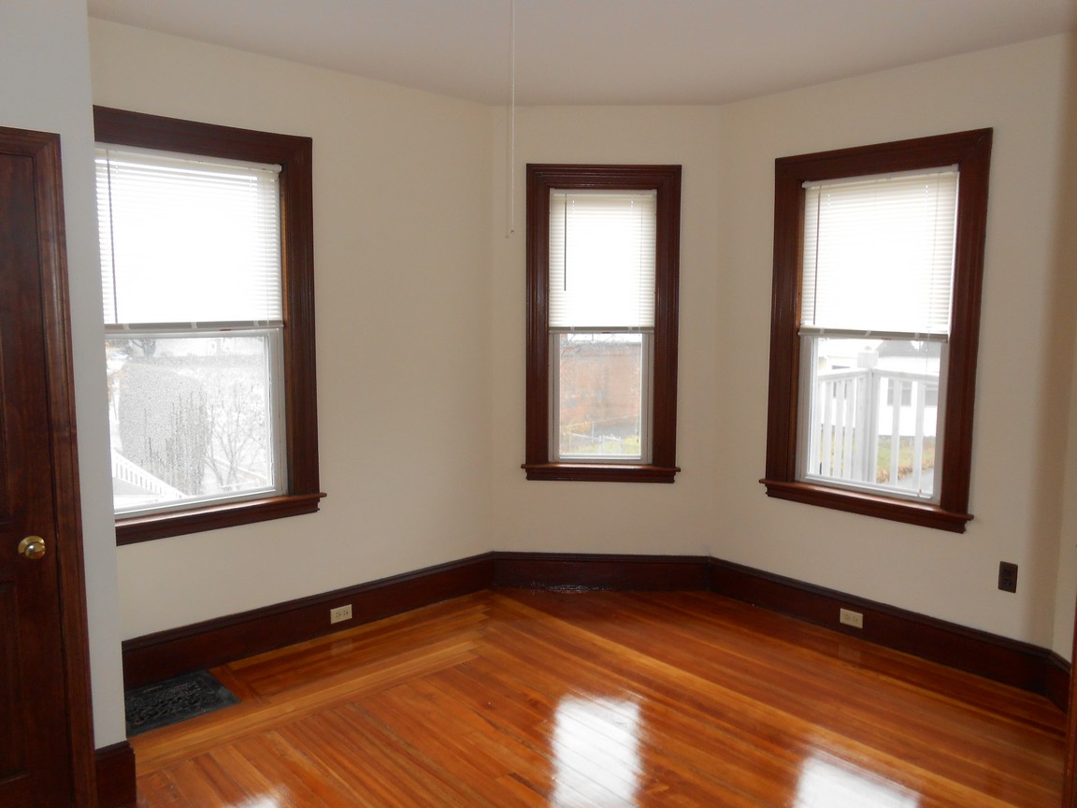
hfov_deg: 67.3
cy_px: 404
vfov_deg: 53.1
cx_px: 538
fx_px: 809
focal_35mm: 26
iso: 125
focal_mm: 4.6
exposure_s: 1/30
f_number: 3.5
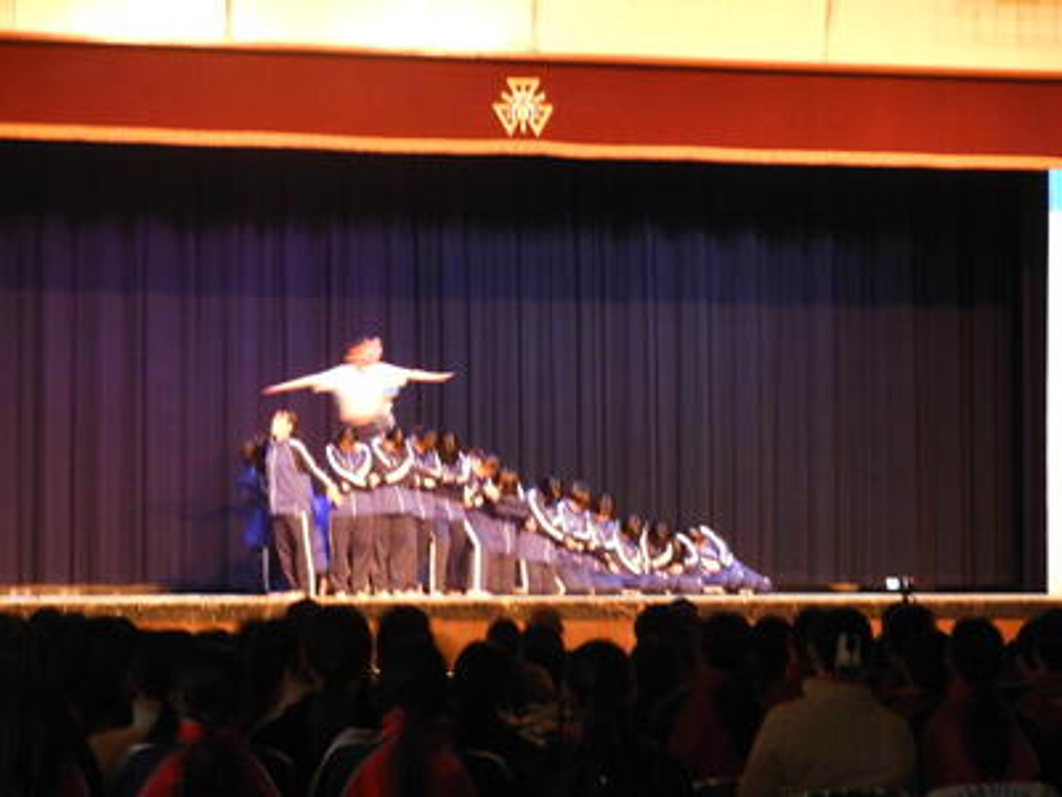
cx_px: 531
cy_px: 398
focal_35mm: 115
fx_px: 3528
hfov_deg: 17.1
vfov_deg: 12.9
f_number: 5
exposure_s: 1
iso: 1000
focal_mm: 20.6
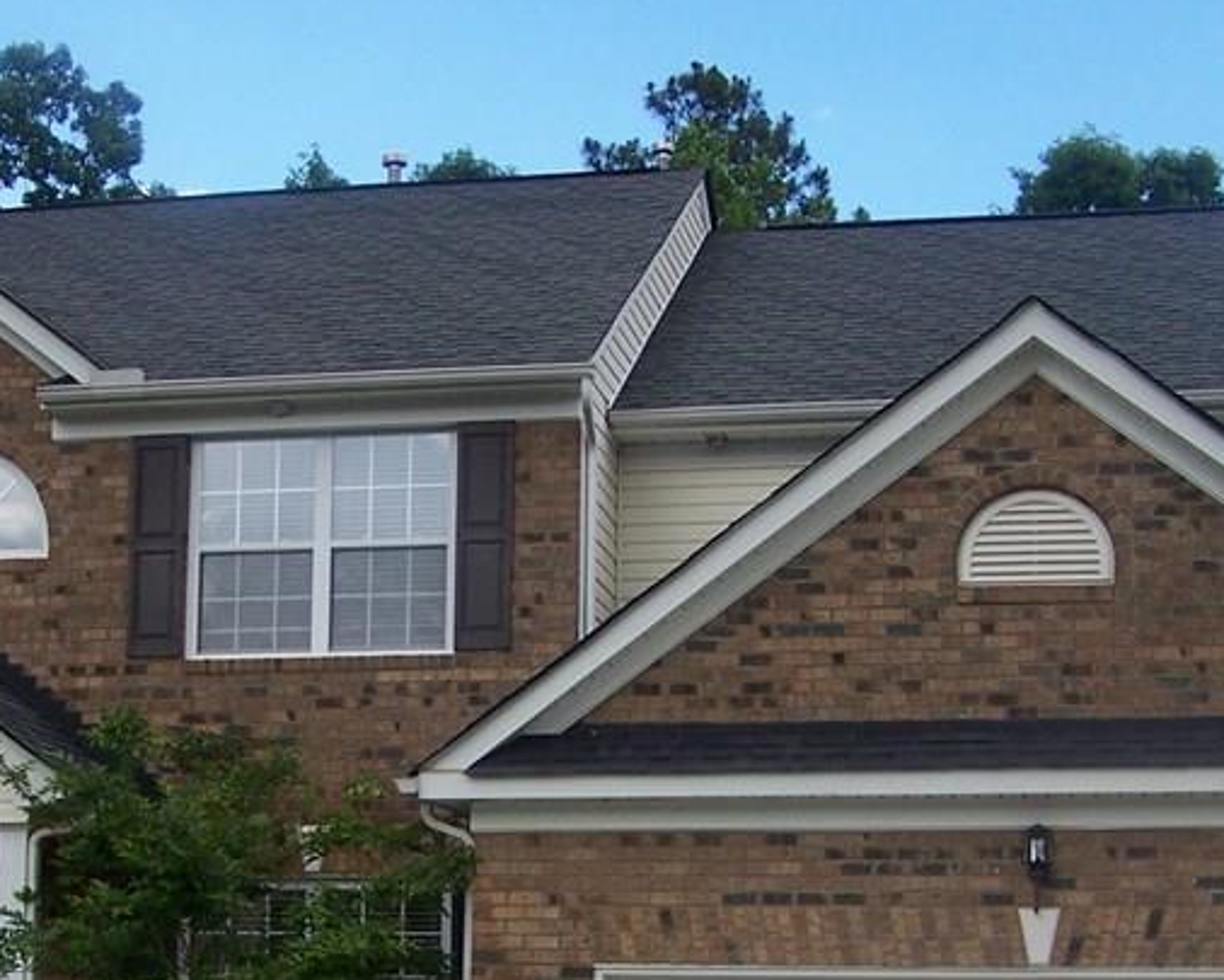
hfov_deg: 25.3
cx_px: 496
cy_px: 799
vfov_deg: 20.2
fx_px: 2717
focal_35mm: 75
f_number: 2.8
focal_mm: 6.3
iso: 80
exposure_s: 1/500
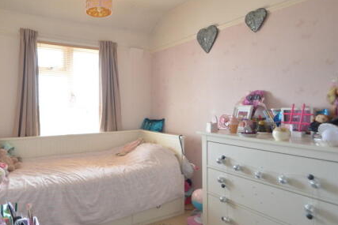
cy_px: 111
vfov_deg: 55.1
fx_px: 216
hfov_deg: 74.1
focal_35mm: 23
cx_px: 118
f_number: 4.5
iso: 800
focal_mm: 10
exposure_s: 1/80
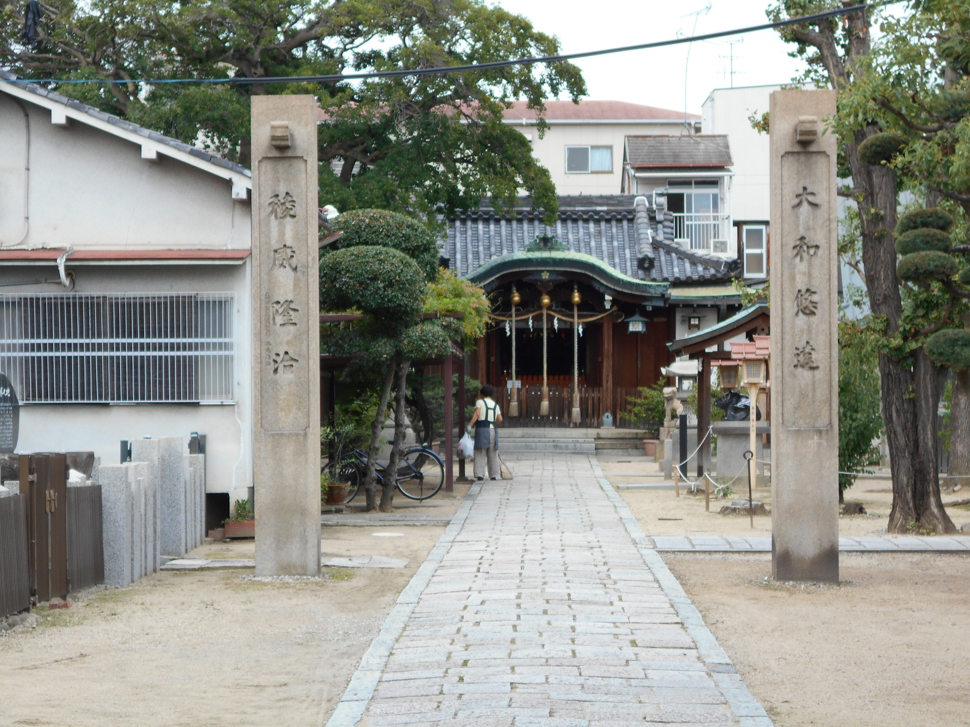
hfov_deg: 19.8
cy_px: 364
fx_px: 2774
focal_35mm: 99
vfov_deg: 14.9
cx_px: 485
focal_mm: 17.6
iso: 100
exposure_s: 1/125
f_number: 5.5
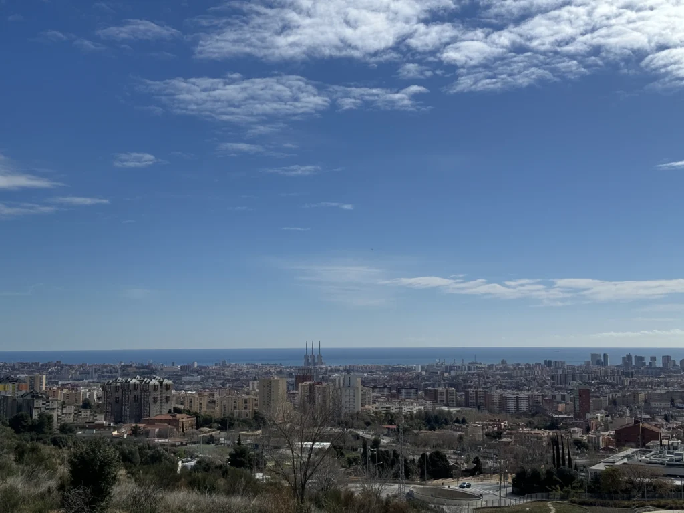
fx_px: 948
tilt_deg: +4.8
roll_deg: +0.0
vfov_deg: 30.3
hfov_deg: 39.7
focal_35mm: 48
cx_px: 342
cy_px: 256
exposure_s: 1/10526
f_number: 1.78
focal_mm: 6.86
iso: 64
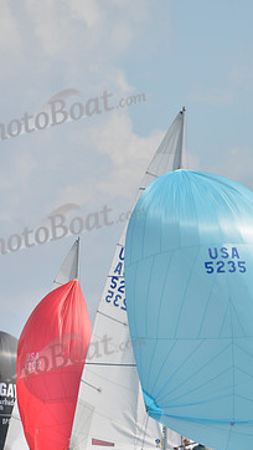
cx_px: 210
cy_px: 277
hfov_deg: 1.8
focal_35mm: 671
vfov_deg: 3.2
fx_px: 7991
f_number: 7.1
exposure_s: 1/1000
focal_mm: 400
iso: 200
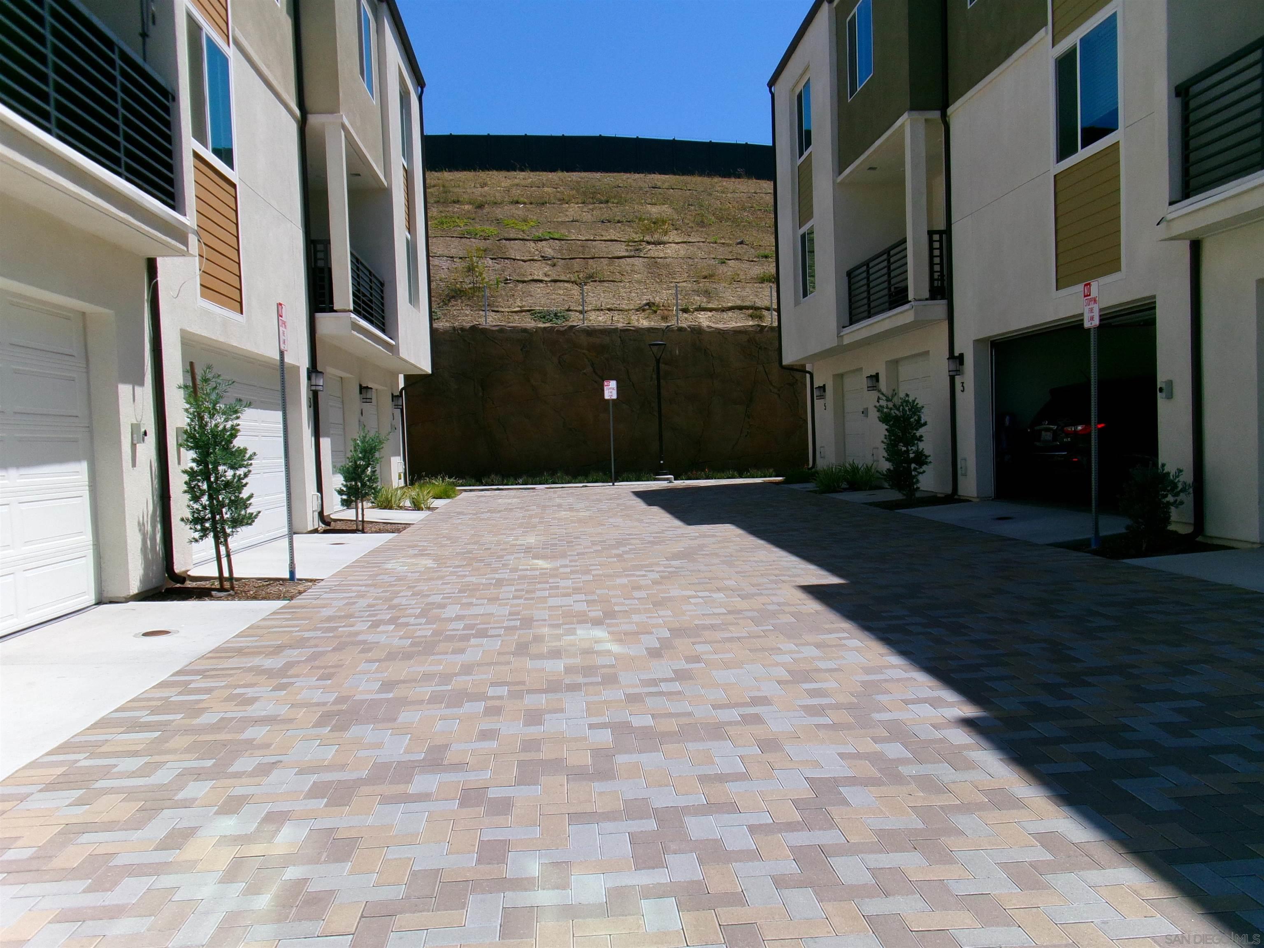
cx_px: 632
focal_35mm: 28
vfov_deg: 49.7
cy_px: 474
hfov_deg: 63.4
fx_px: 1022
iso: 100
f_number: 10.8
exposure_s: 1/240
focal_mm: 5.1
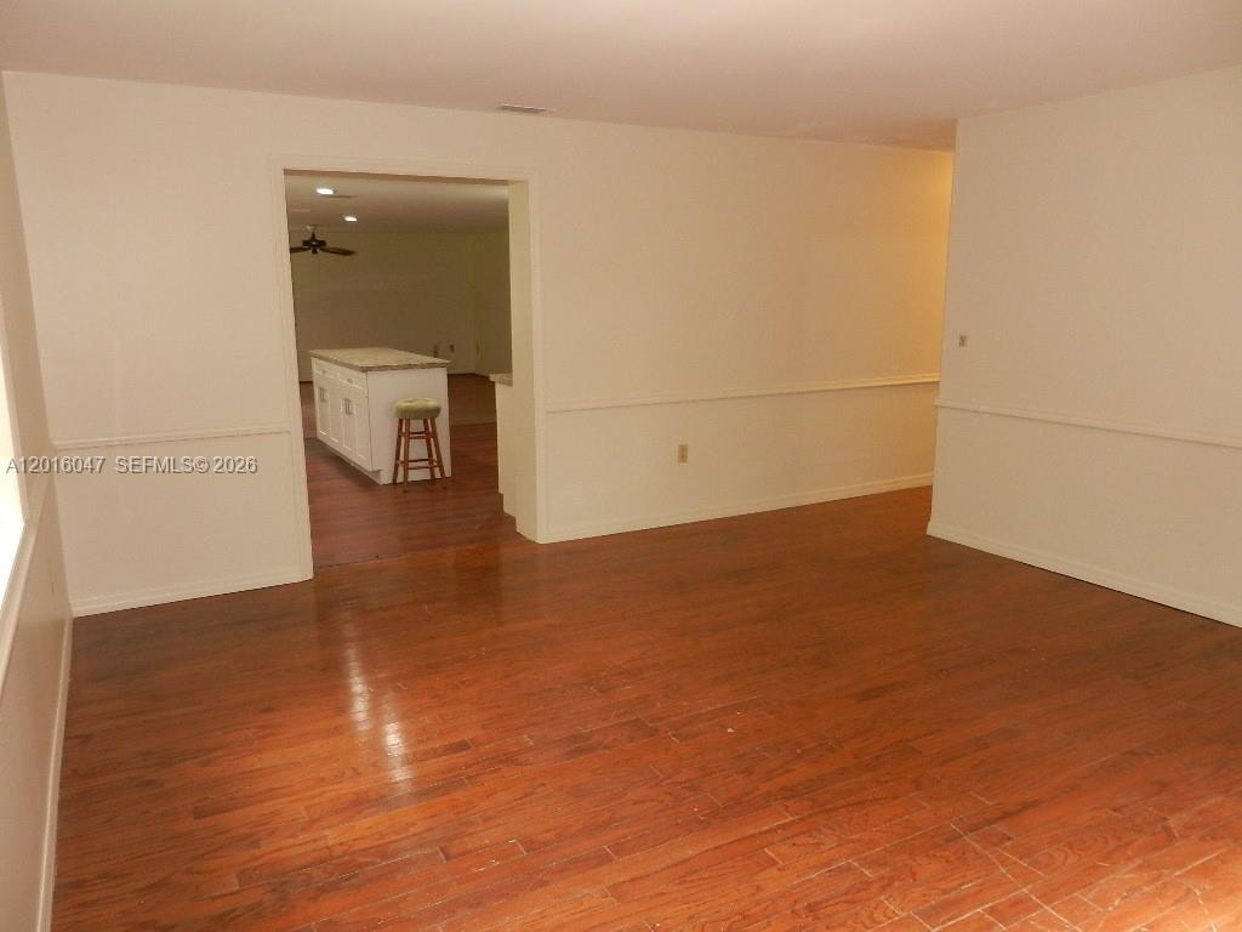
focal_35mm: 25
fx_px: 897
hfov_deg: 69.4
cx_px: 621
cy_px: 466
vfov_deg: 54.9
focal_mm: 4.5
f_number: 3.5
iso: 250
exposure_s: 1/30
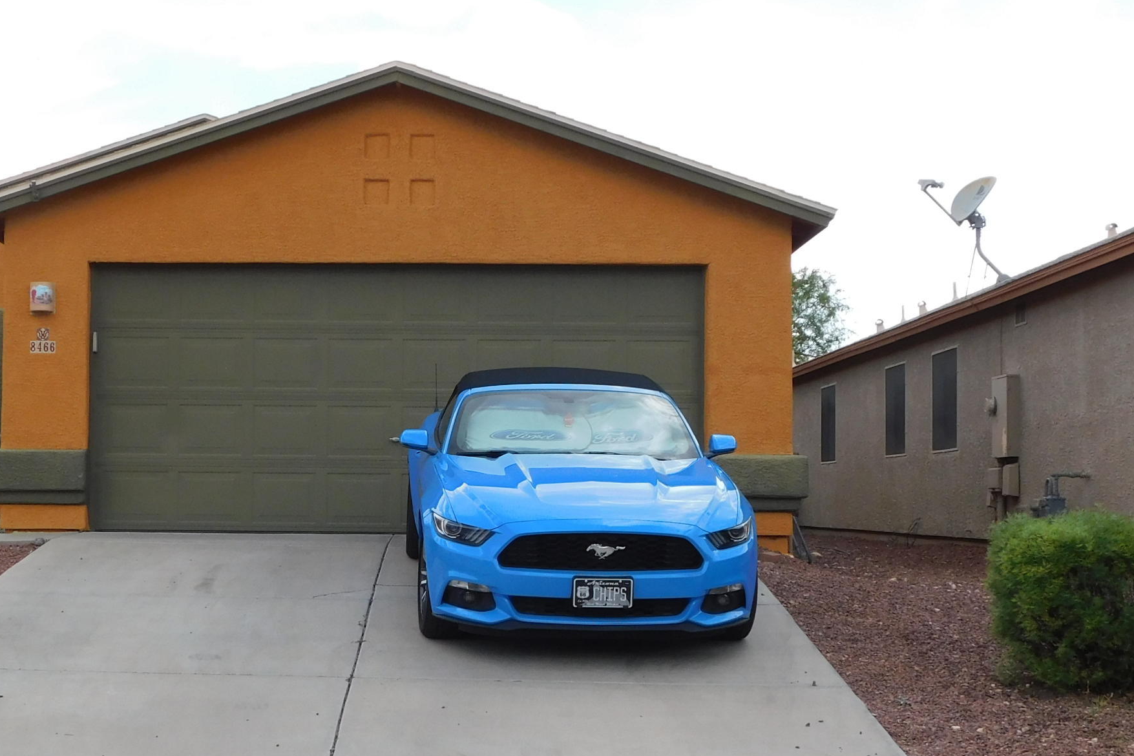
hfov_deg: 31.3
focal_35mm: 64
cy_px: 456
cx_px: 425
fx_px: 2016
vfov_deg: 21.2
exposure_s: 1/800
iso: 125
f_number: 3.5
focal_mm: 6.3
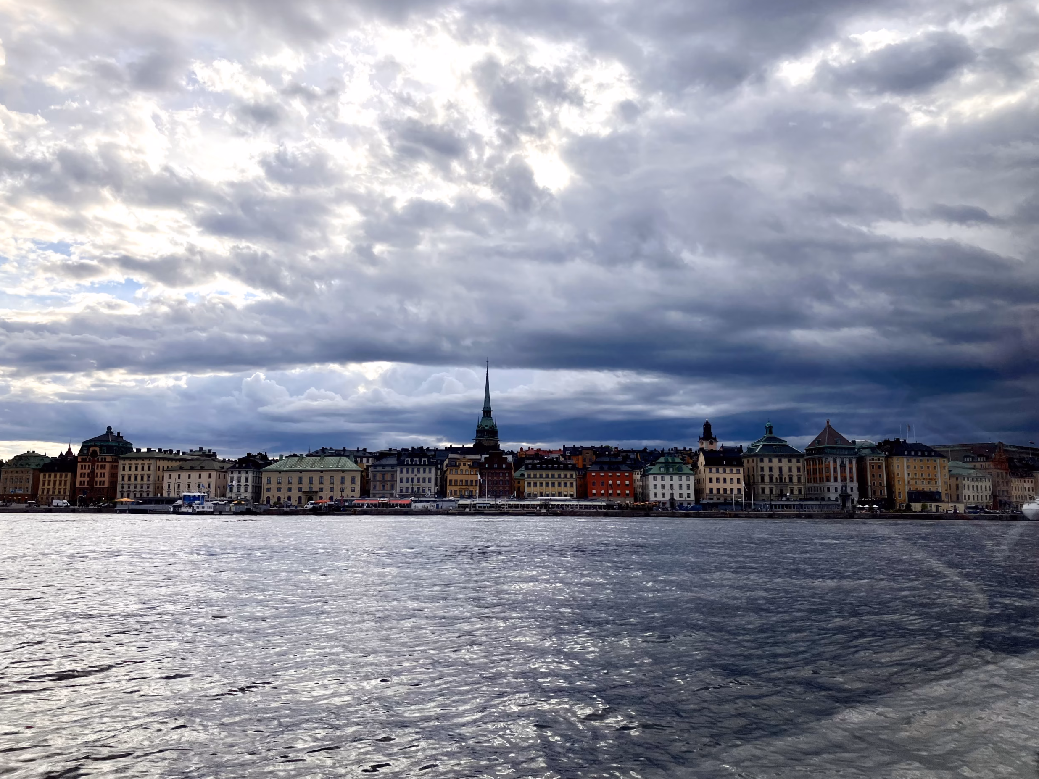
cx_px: 502
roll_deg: +0.5
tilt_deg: +8.8
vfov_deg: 48.2
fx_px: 870
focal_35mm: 29
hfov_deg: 61.6
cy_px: 381
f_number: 1.8
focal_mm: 3.99
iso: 32
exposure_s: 1/1869
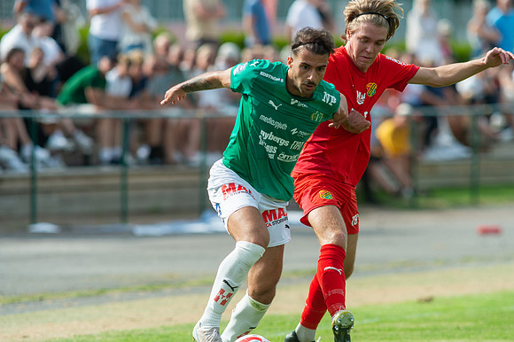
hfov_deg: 4.9
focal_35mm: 420
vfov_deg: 3.3
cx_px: 257
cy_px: 171
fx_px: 5993
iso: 360
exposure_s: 1/1600
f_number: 4.5
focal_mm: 420
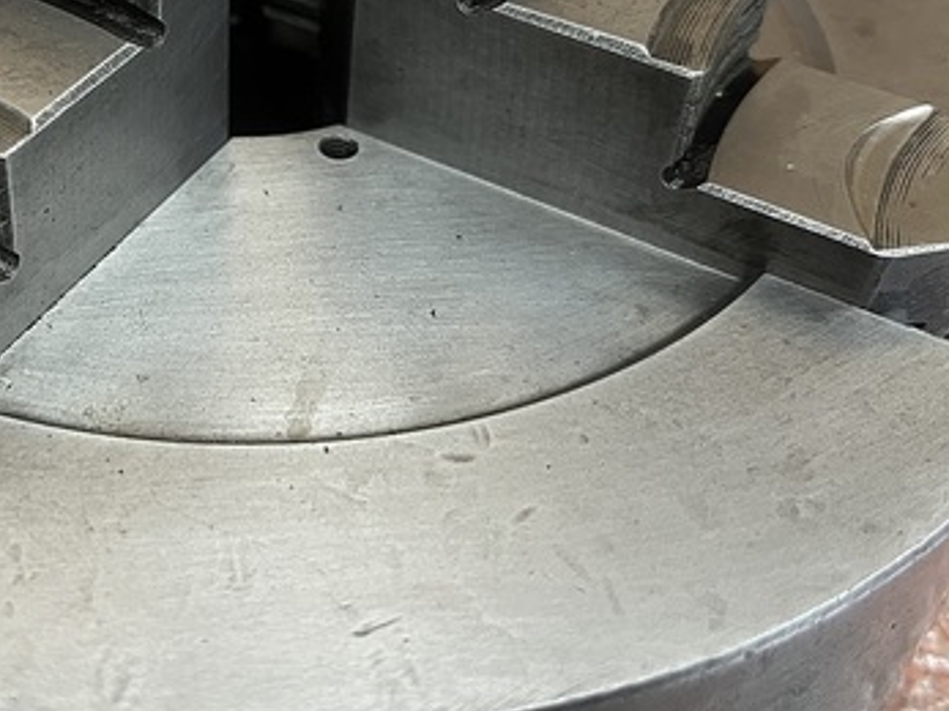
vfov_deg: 29.6
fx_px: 1315
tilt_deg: -40.3
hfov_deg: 38.6
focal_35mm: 48
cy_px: 156
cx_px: 238
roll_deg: +0.2
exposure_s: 1/60
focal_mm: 5.1
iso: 160
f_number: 1.6
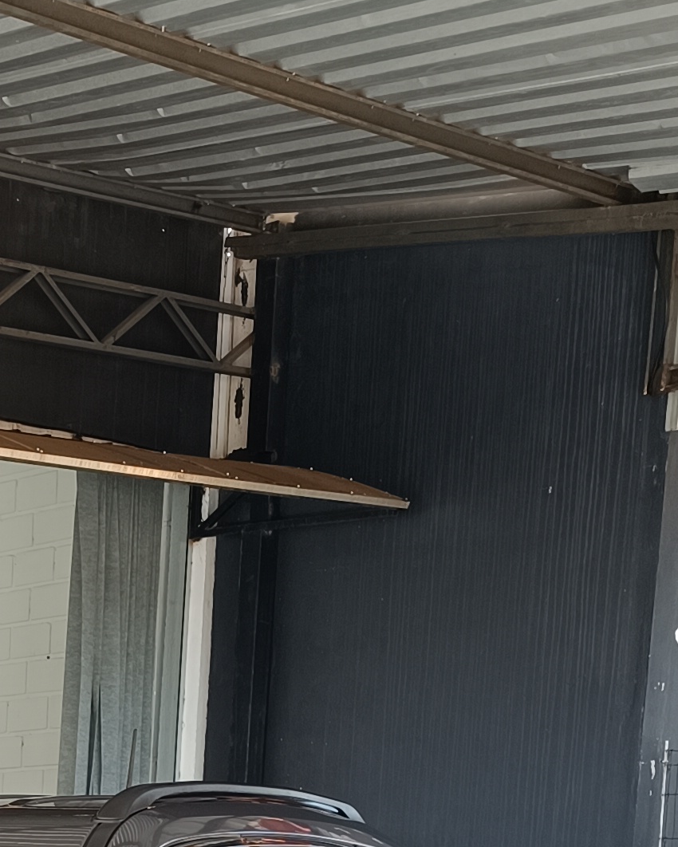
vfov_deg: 18.5
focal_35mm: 90
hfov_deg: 15.2
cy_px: 1326
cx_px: -477
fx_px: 2257
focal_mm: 6.14
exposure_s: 1/120
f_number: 1.65
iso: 185
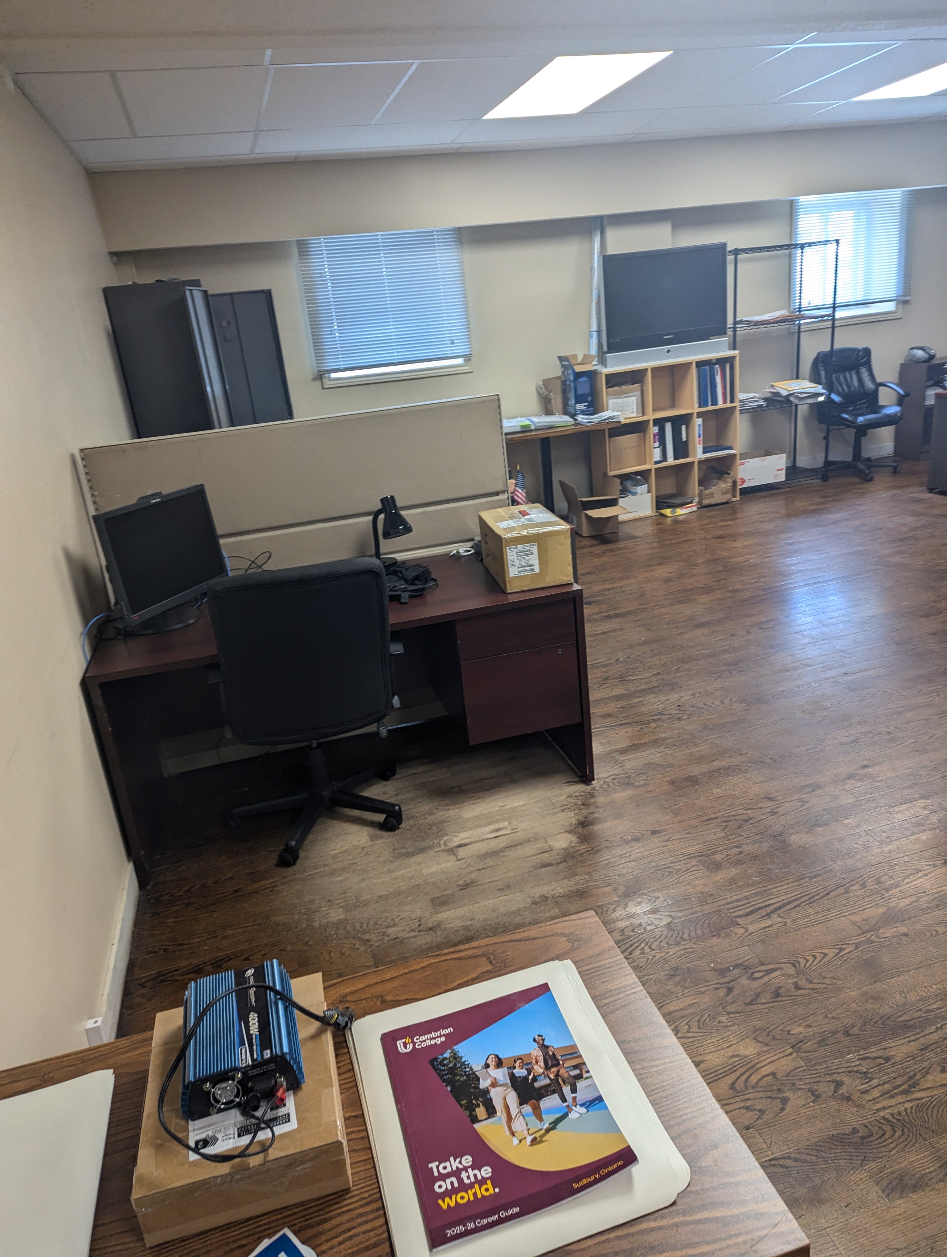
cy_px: 628
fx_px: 873
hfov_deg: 56.9
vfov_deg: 71.5
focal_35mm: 24
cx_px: 474
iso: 143
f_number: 1.85
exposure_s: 1/120
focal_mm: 6.81
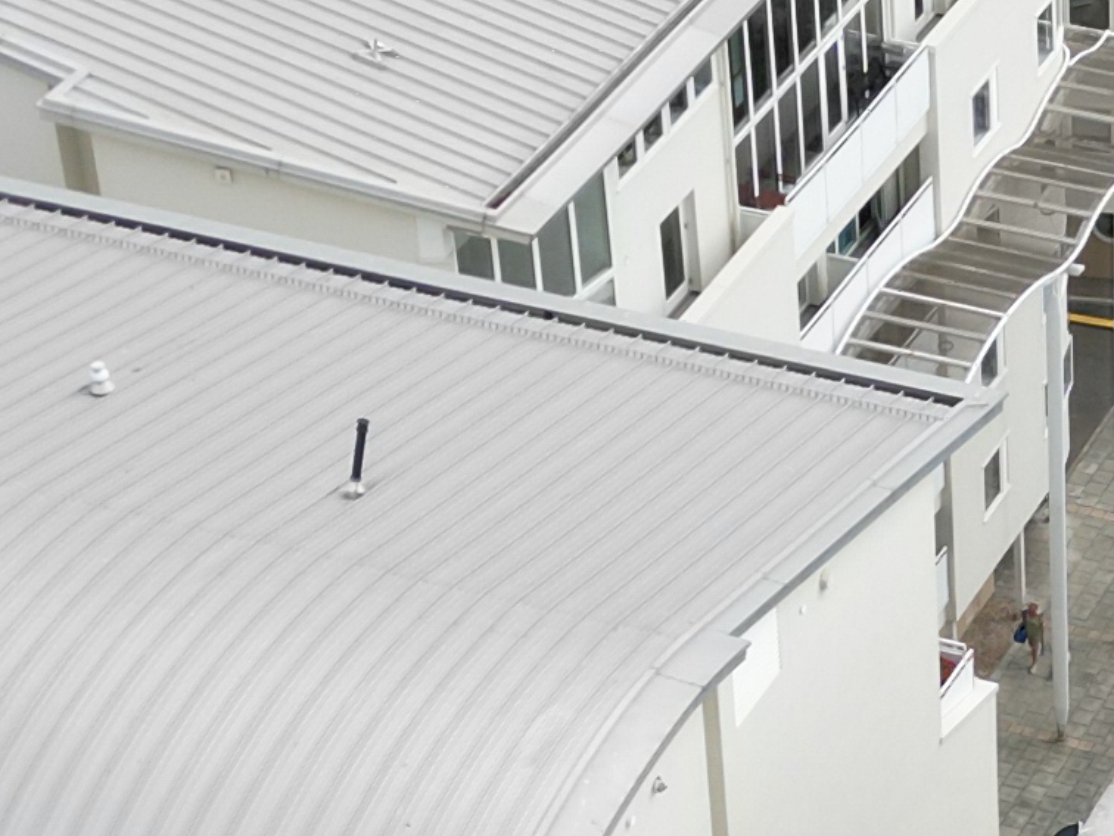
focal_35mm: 128
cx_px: 1276
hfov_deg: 15.0
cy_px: 506
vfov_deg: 11.6
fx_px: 4119
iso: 120
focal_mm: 6.72
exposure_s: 1/2000
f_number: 1.7
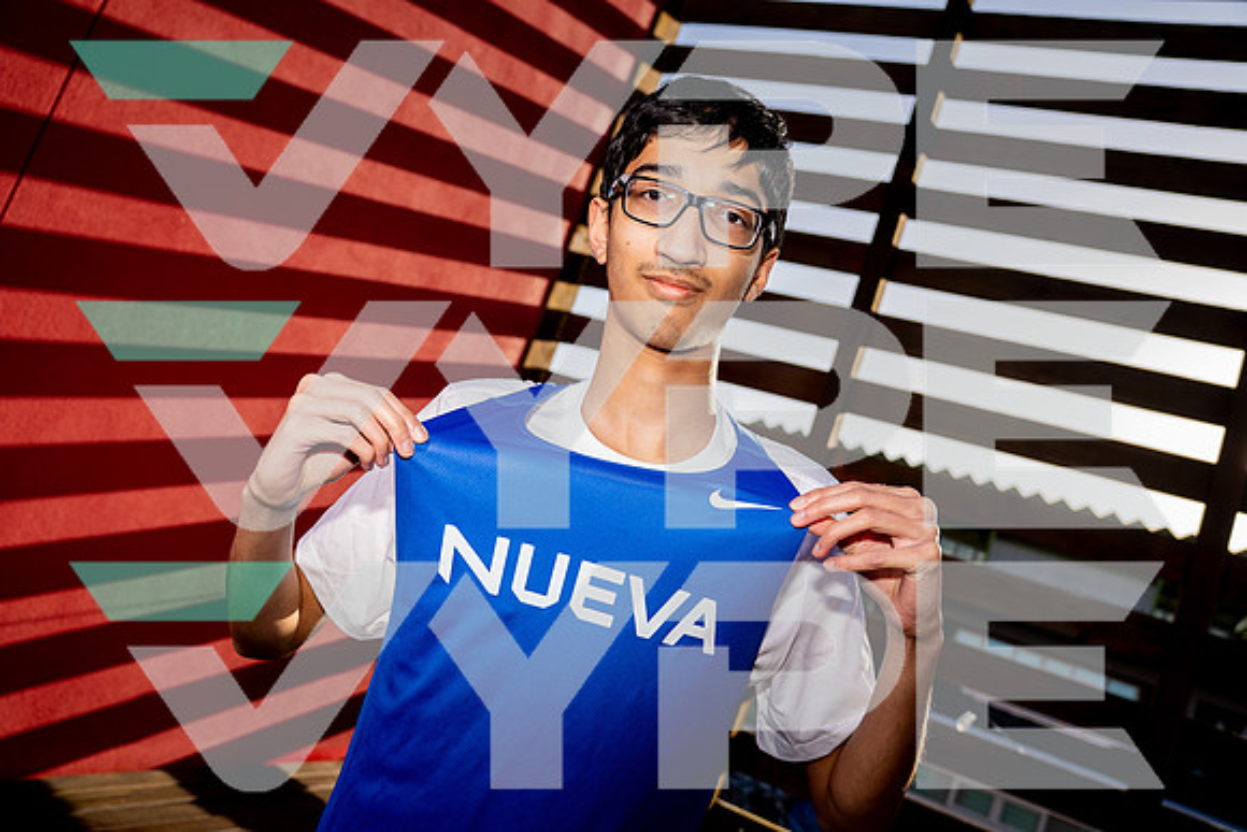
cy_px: 416
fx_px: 970
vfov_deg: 46.4
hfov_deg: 65.5
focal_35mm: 28
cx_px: 624
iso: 100
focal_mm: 28
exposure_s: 1/500
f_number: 4
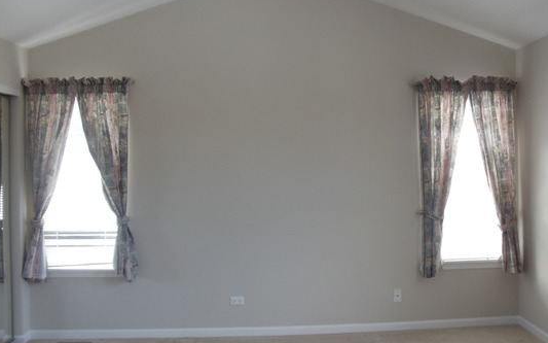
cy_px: 153
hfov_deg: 36.2
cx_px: 303
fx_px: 836
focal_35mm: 56
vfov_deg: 23.1
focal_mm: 6
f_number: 3.5
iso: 100
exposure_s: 1/30
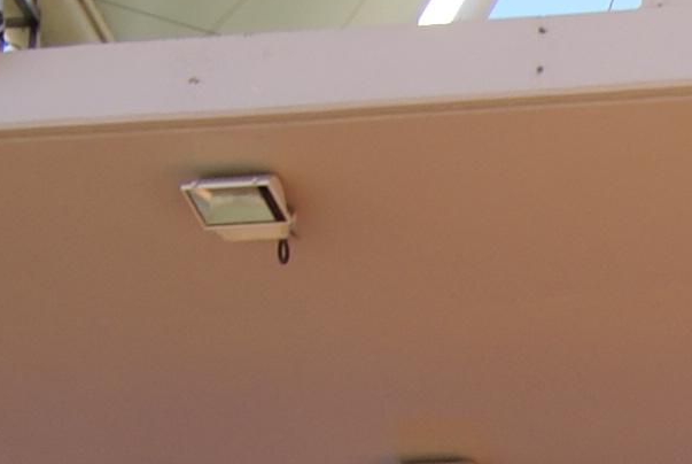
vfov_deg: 4.0
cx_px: 1298
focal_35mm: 337
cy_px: 1309
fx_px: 6491
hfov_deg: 6.0
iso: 100
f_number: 7.1
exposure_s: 1/80
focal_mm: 35
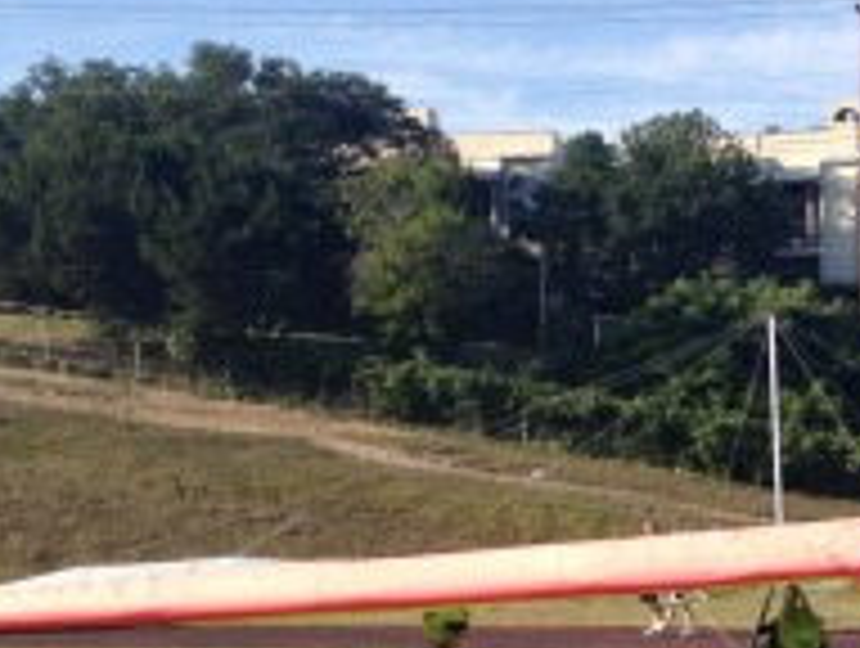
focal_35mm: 117
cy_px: 684
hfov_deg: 16.6
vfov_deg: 12.5
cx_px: 711
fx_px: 2912
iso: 50
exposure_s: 1/1381
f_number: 2.4
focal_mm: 4.28
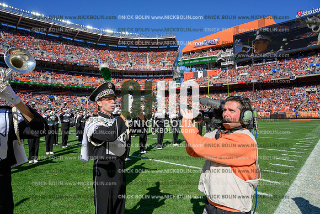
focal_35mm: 24
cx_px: 160
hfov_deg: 73.7
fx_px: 213
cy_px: 107
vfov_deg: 53.2
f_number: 8
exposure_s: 1/2500
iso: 1000
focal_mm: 24
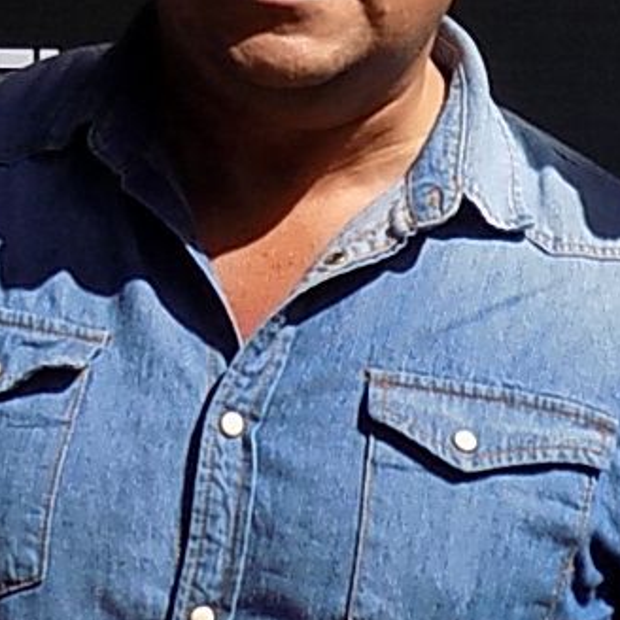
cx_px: 781
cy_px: 183
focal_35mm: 141
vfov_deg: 12.4
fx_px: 2857
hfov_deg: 12.1
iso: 80
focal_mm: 4
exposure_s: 1/1000
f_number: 3.1
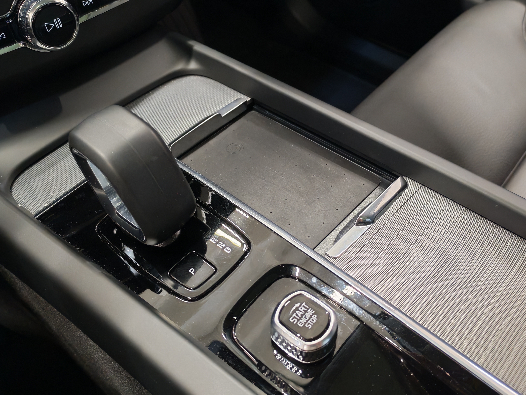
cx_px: 263
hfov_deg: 56.8
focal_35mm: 32
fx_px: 486
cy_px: 198
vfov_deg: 44.2
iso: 640
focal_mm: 6.12
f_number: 1.9
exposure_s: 1/50
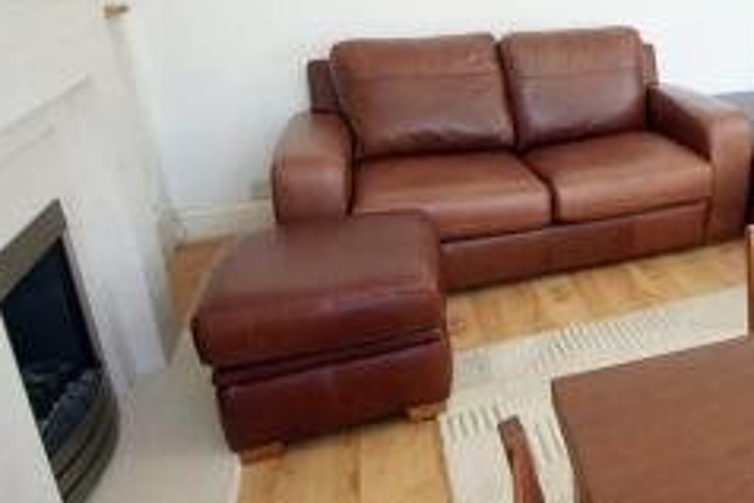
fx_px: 629
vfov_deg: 42.1
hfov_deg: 53.6
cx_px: 687
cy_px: 115
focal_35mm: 30
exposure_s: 1/30
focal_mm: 10
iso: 100
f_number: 3.5
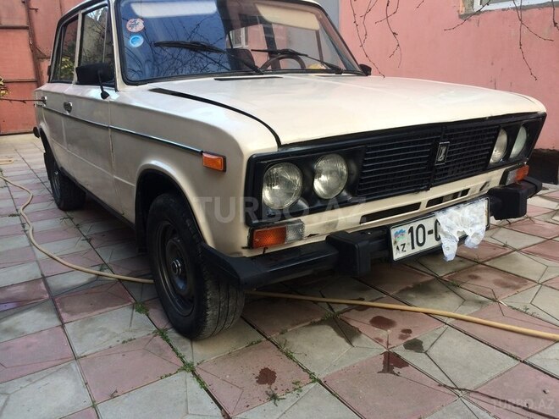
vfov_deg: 48.2
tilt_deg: -15.5
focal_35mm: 29
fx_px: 468
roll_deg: +1.1
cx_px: 280
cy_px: 210
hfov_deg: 61.7
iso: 32
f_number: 2.2
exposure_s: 1/229
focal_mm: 4.15
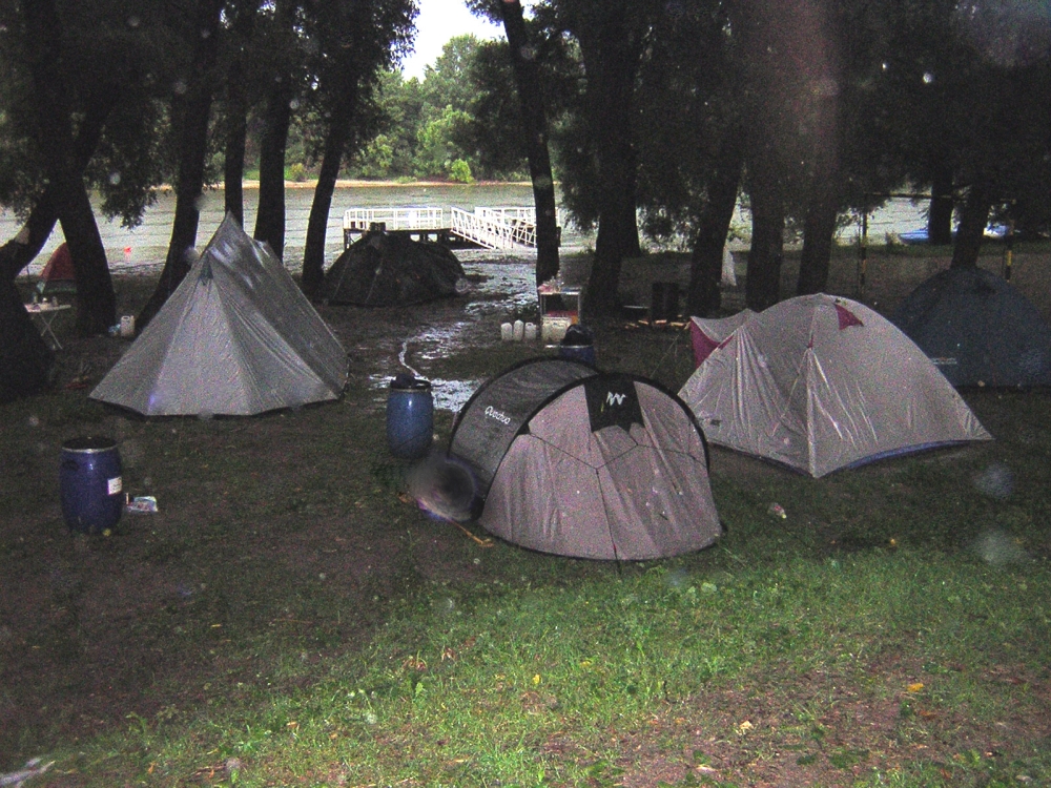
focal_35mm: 36
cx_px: 526
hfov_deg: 51.4
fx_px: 1093
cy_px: 394
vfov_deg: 39.7
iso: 400
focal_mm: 4.7
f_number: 2.6
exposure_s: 1/60.1
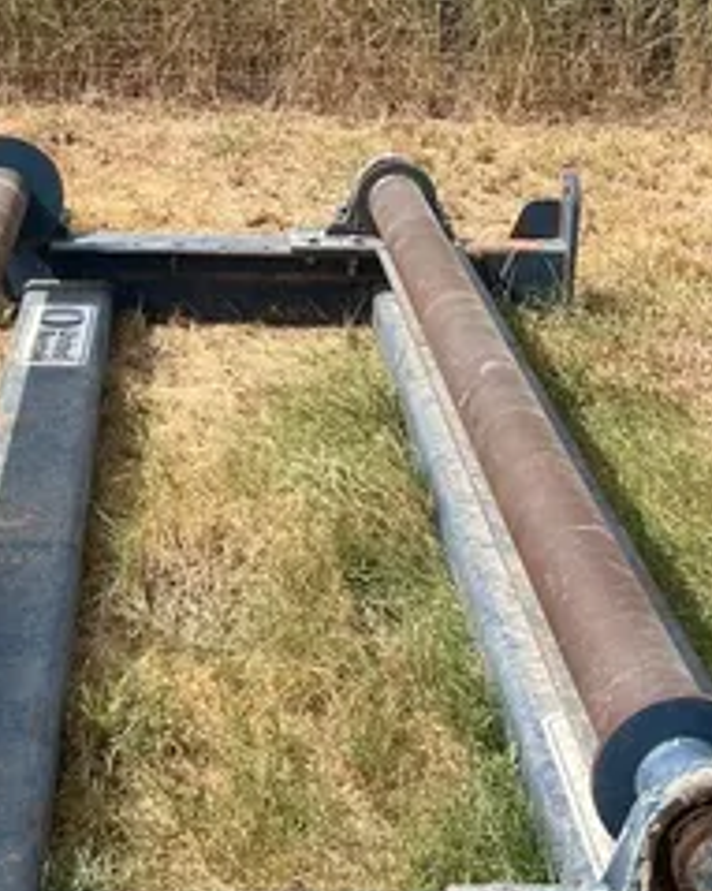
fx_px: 2056
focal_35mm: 78
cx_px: 317
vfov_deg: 24.0
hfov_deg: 19.6
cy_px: 140
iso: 50
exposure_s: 1/2755
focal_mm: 5.1
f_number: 1.6
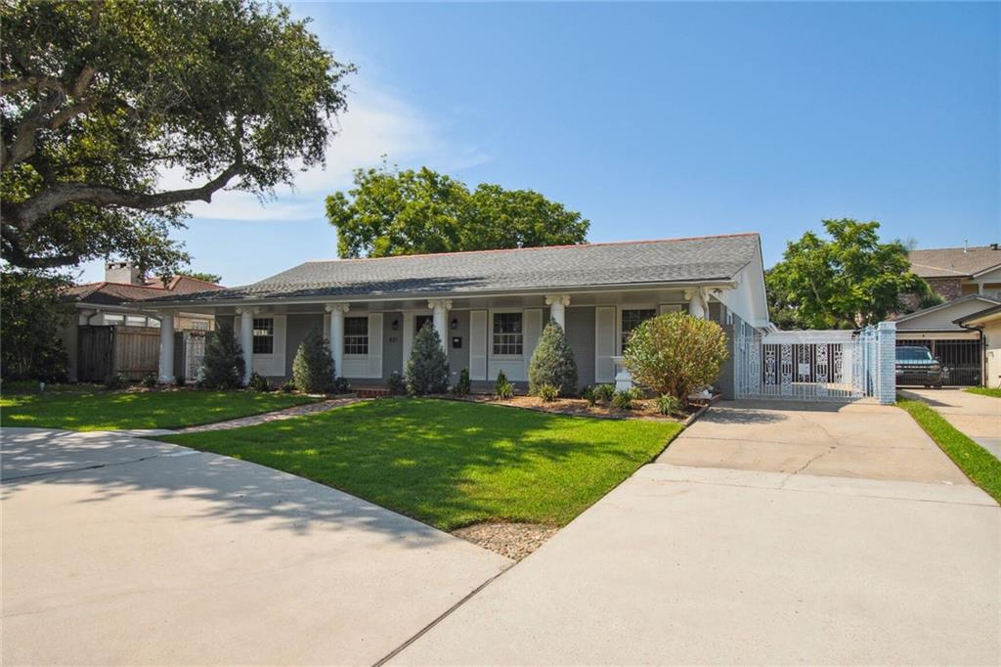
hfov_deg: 73.8
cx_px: 500
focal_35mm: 24
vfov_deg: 53.1
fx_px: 667
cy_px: 334
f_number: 11
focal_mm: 16
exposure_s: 1/200
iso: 200
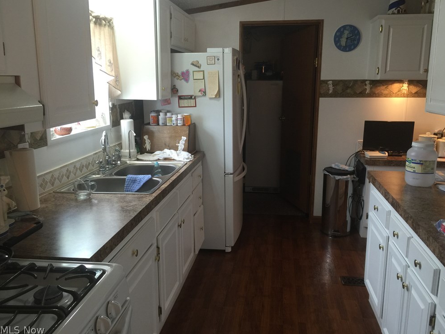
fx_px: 386
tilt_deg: -11.9
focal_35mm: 30
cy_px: 165
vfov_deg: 46.8
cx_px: 228
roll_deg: -1.2
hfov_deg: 60.0
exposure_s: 1/15
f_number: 2.2
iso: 40
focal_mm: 4.15
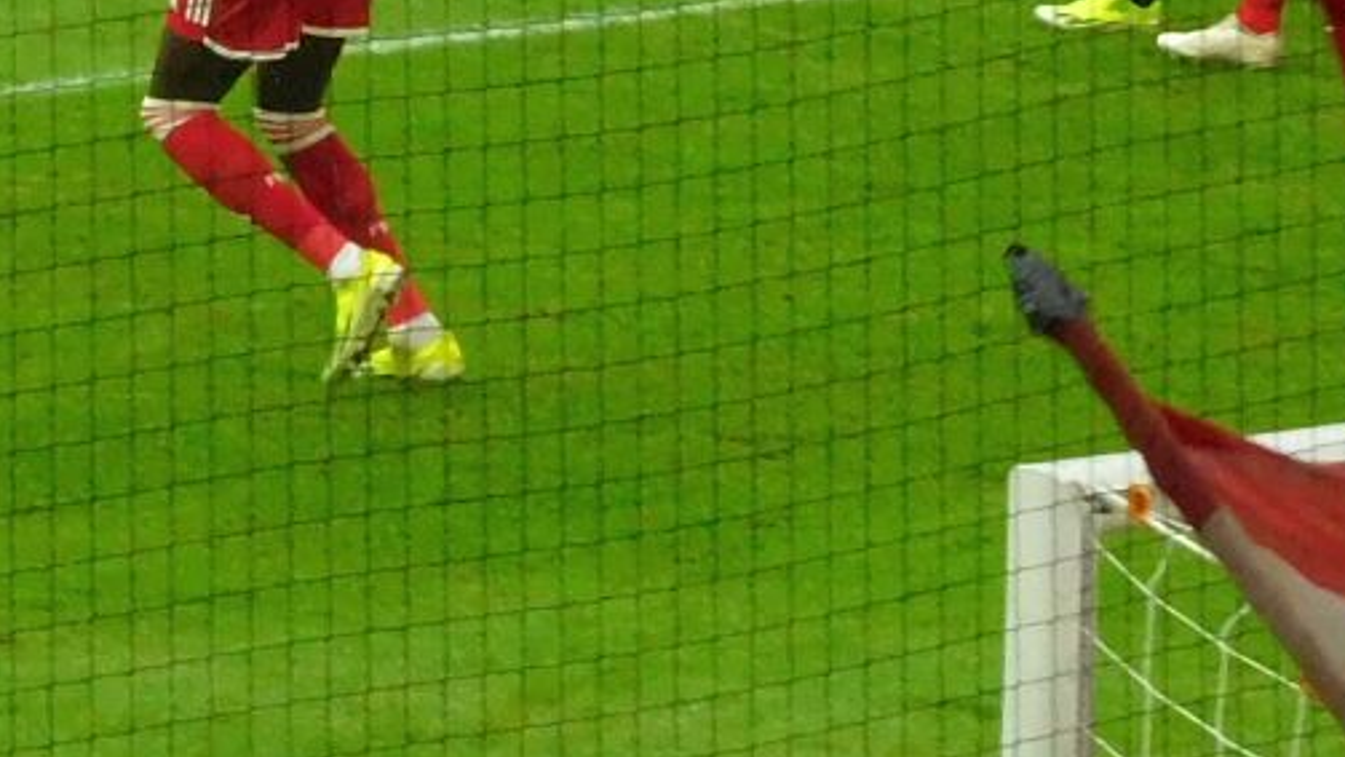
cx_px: -348
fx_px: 27784
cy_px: 415
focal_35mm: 779
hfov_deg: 2.8
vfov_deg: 1.6
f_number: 5.3
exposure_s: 1/200
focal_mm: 32.1
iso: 400
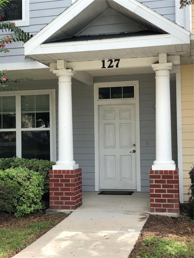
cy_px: 129
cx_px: 97
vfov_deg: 36.8
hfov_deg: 28.0
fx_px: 389
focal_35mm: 52
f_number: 2.4
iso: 16
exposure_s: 1/292
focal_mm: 6
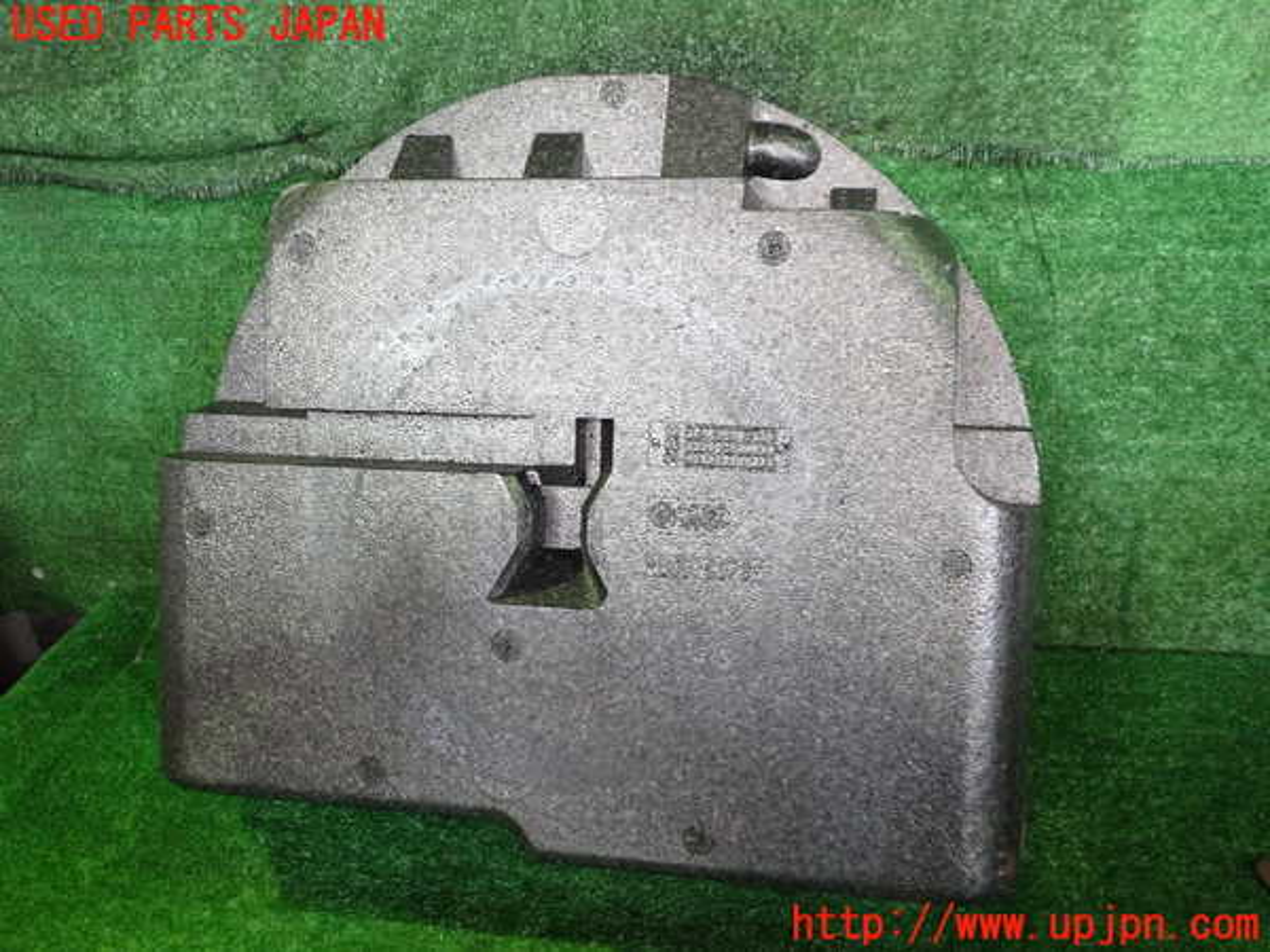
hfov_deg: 60.0
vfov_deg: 46.8
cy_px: 476
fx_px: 1101
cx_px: 635
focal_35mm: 30
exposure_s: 1/30
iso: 400
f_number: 2.3
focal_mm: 5.4
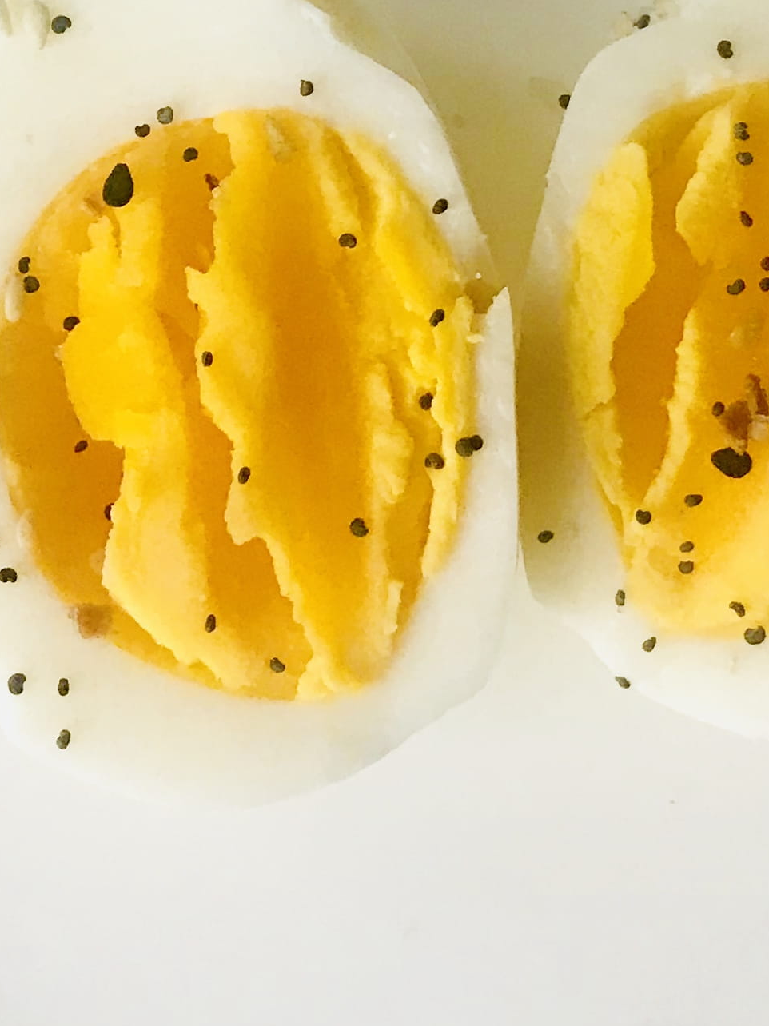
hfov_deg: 16.8
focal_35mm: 88
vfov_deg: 21.4
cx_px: 423
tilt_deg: -85.8
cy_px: -26
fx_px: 2607
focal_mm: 3.99
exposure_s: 1/30
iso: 25
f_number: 1.8
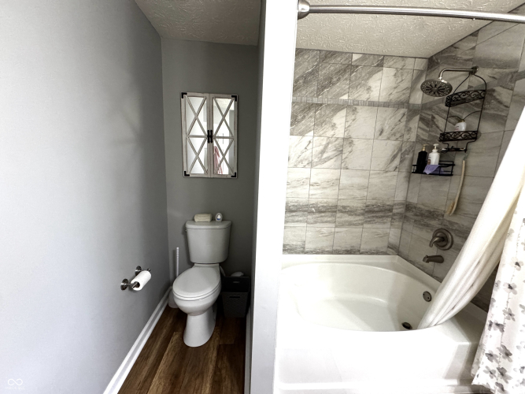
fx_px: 212
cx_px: 262
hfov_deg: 102.1
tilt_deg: -10.9
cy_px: 197
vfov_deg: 85.7
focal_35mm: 14
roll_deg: -2.4
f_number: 2.2
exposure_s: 1/60
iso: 400
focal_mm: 2.22
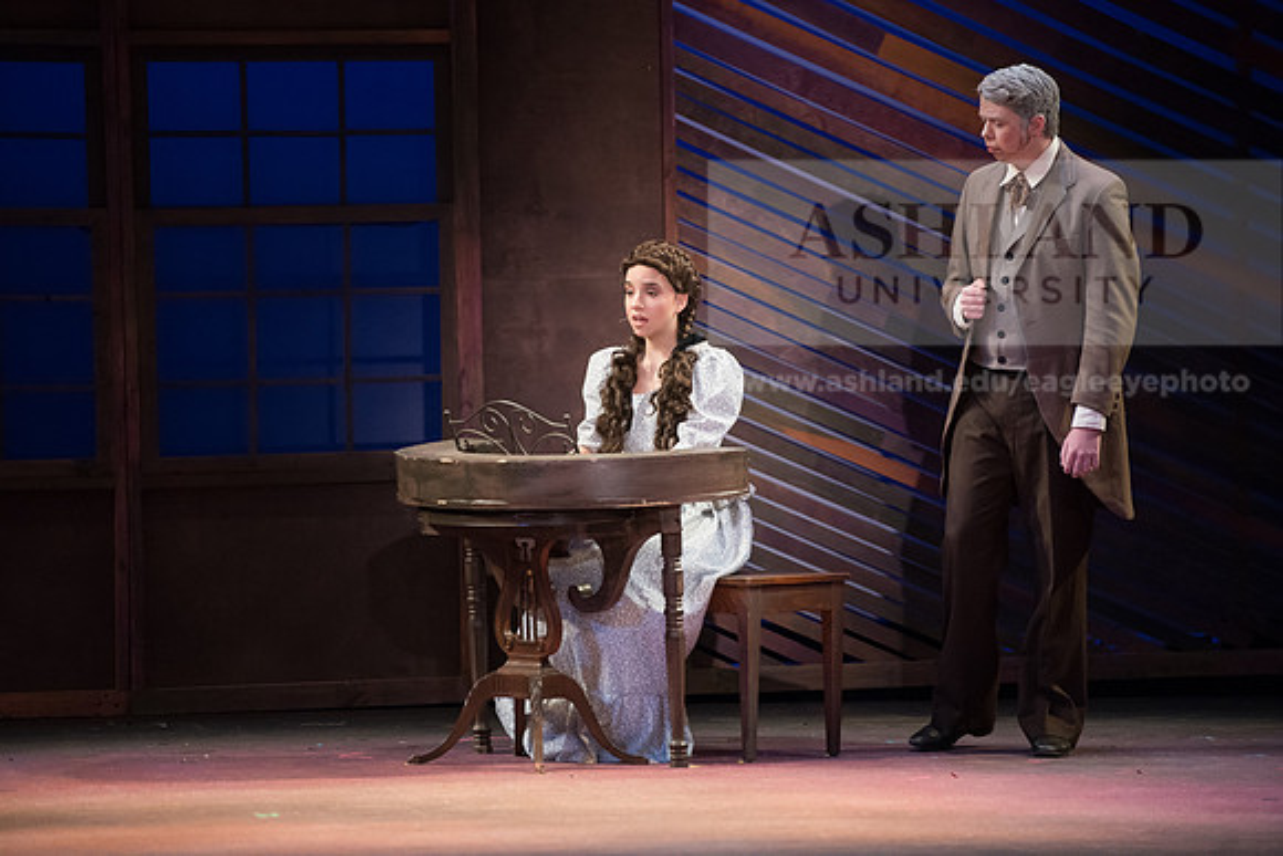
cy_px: 428
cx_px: 642
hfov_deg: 10.3
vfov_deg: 6.9
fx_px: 7129
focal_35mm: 200
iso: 3200
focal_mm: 200
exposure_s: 1/400
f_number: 3.2
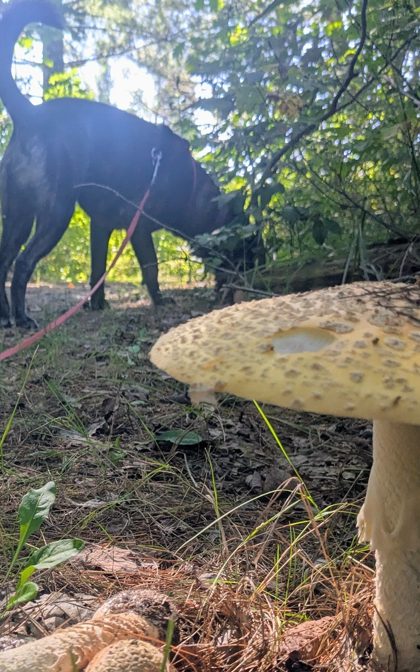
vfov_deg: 64.6
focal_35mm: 29
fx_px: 531
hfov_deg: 43.1
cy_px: 332
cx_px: 208
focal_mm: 4.38
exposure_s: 1/244
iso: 67
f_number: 1.73
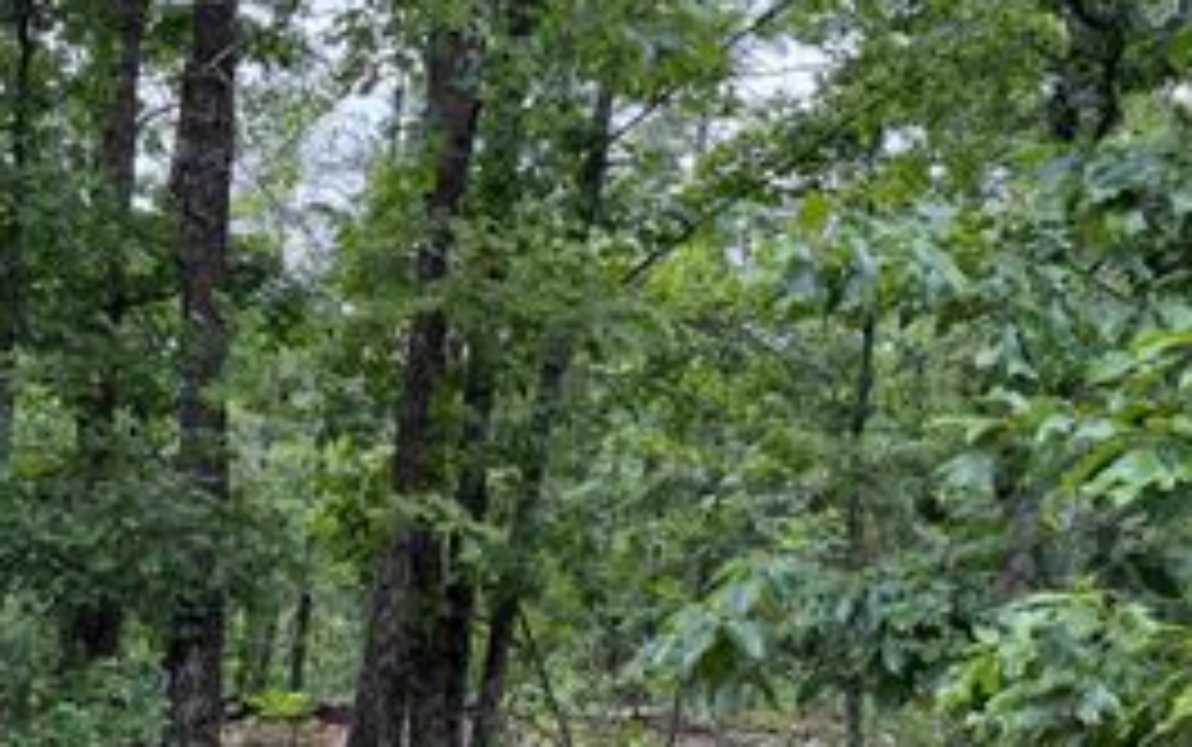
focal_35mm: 48
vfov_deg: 26.9
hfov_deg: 41.6
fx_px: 1560
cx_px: 472
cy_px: 385
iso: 160
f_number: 1.78
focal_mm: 6.76
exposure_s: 1/126
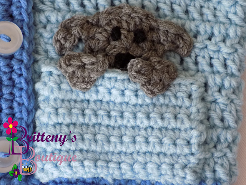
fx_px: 839
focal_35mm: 118
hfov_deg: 16.7
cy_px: 92
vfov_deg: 12.6
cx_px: 123
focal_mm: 20.9
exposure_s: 1/30
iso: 360
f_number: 4.8
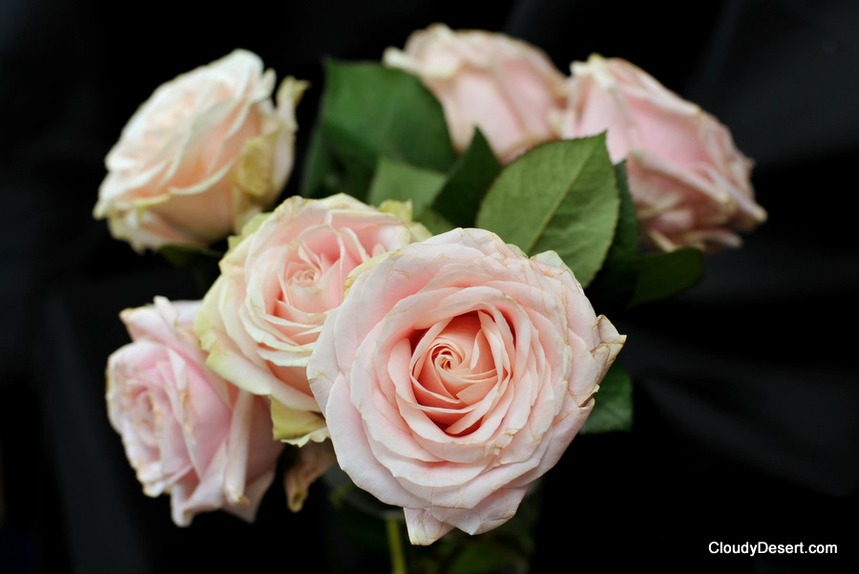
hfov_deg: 39.6
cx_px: 430
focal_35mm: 50
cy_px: 287
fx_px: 1194
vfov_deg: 27.0
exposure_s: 1/60
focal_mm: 50
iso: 200
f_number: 4
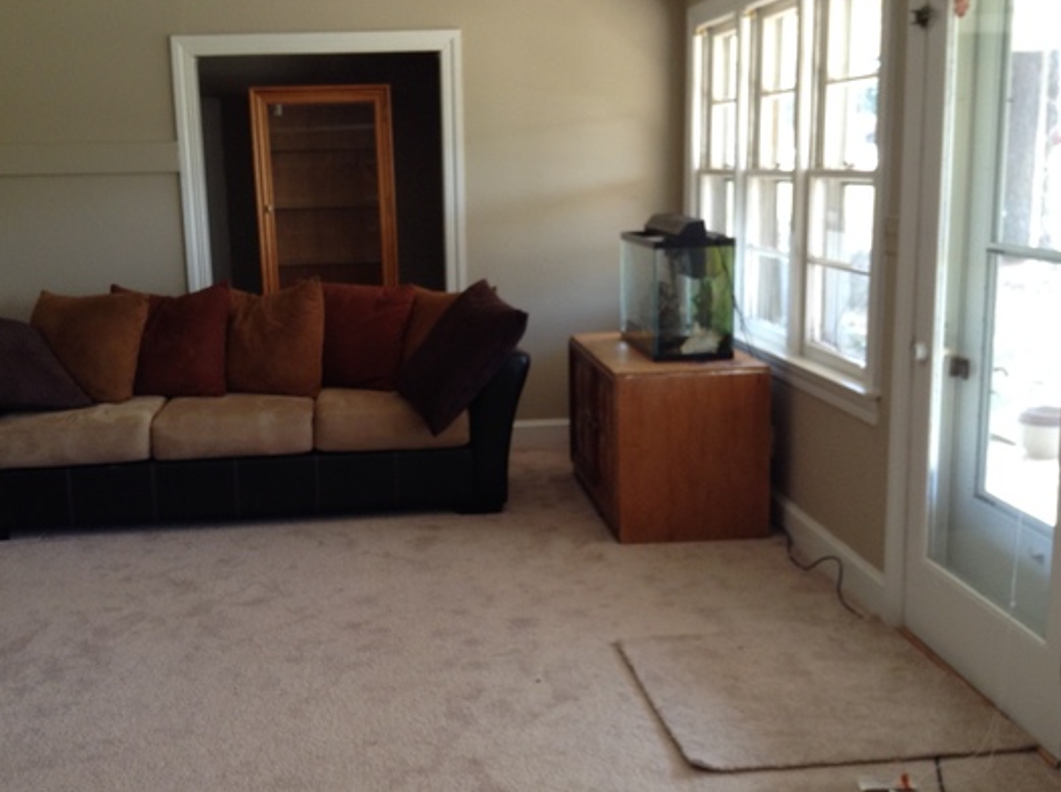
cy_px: 415
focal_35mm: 42
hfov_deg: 44.7
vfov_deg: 34.3
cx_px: 451
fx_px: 1286
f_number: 2.4
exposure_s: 1/25
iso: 40
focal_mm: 3.3
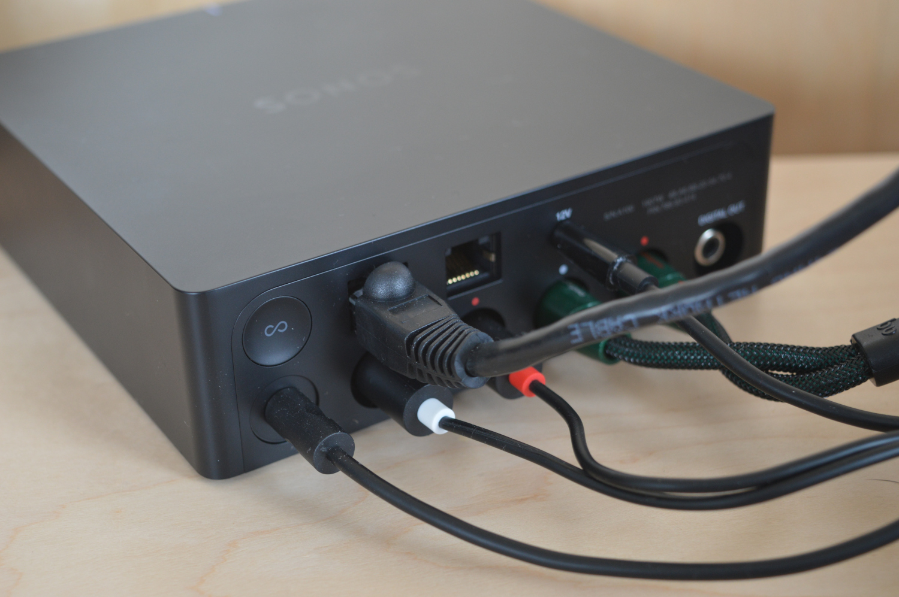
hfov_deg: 31.9
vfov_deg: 21.5
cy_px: 298
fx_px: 1572
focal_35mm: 63
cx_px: 450
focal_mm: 42
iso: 400
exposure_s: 1/40
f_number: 5
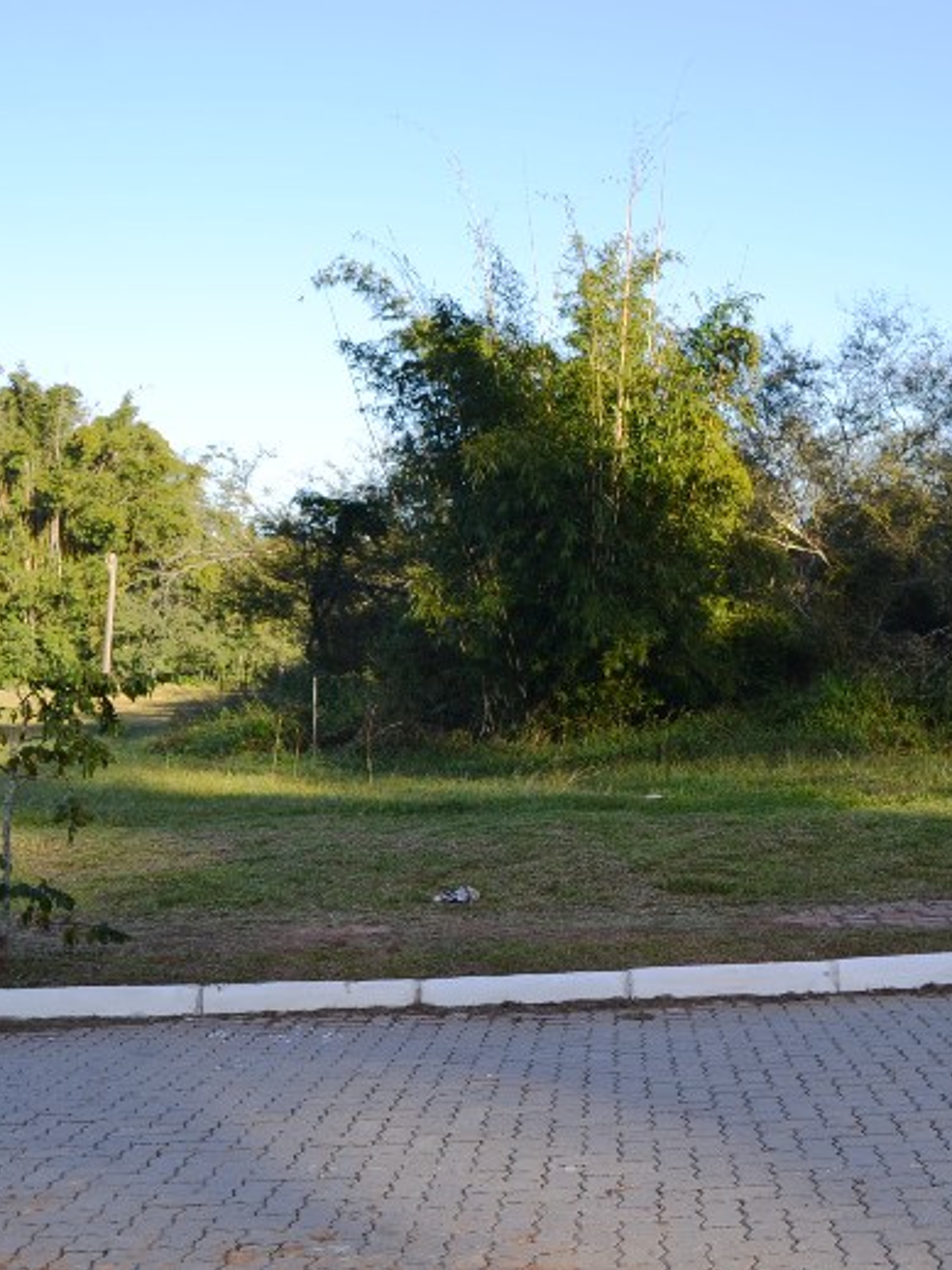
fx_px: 1467
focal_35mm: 40
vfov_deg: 46.8
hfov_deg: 34.0
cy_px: 623
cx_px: 852
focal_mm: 18
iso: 100
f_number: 5.6
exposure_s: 1/200
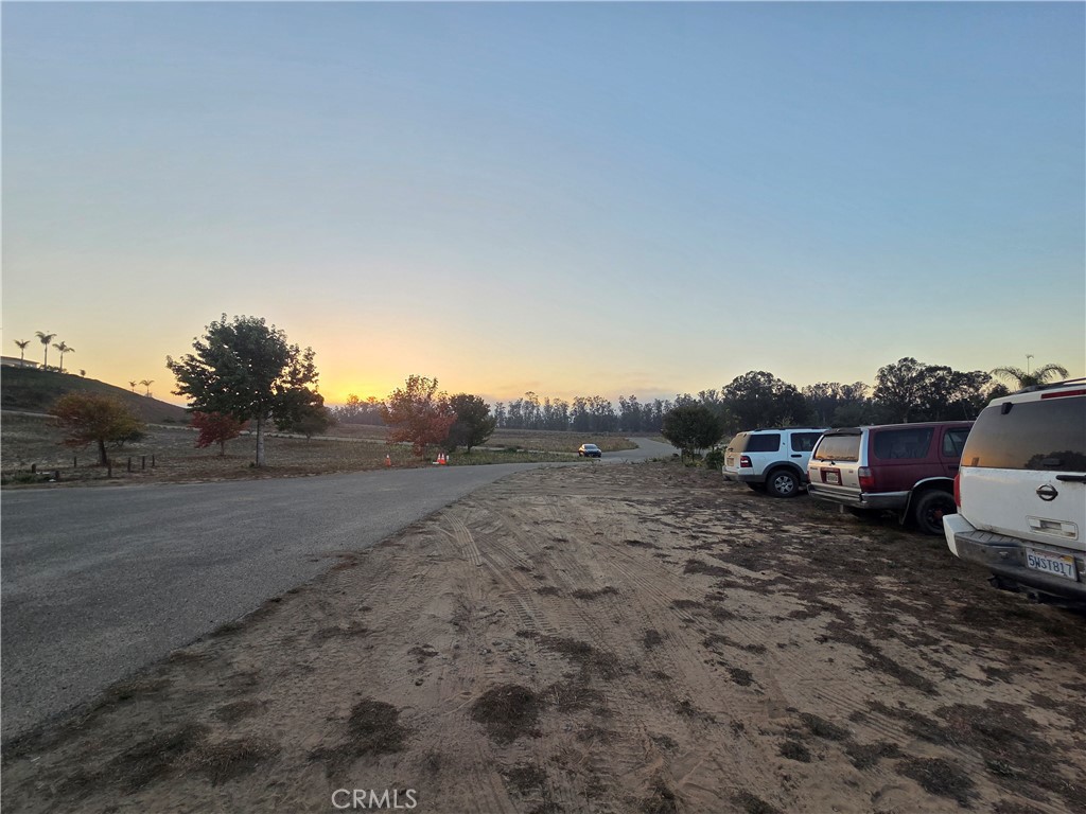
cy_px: 407
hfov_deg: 106.2
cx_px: 543
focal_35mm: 13
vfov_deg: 89.9
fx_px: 408
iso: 50
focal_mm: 2.2
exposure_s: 1/259
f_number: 2.2
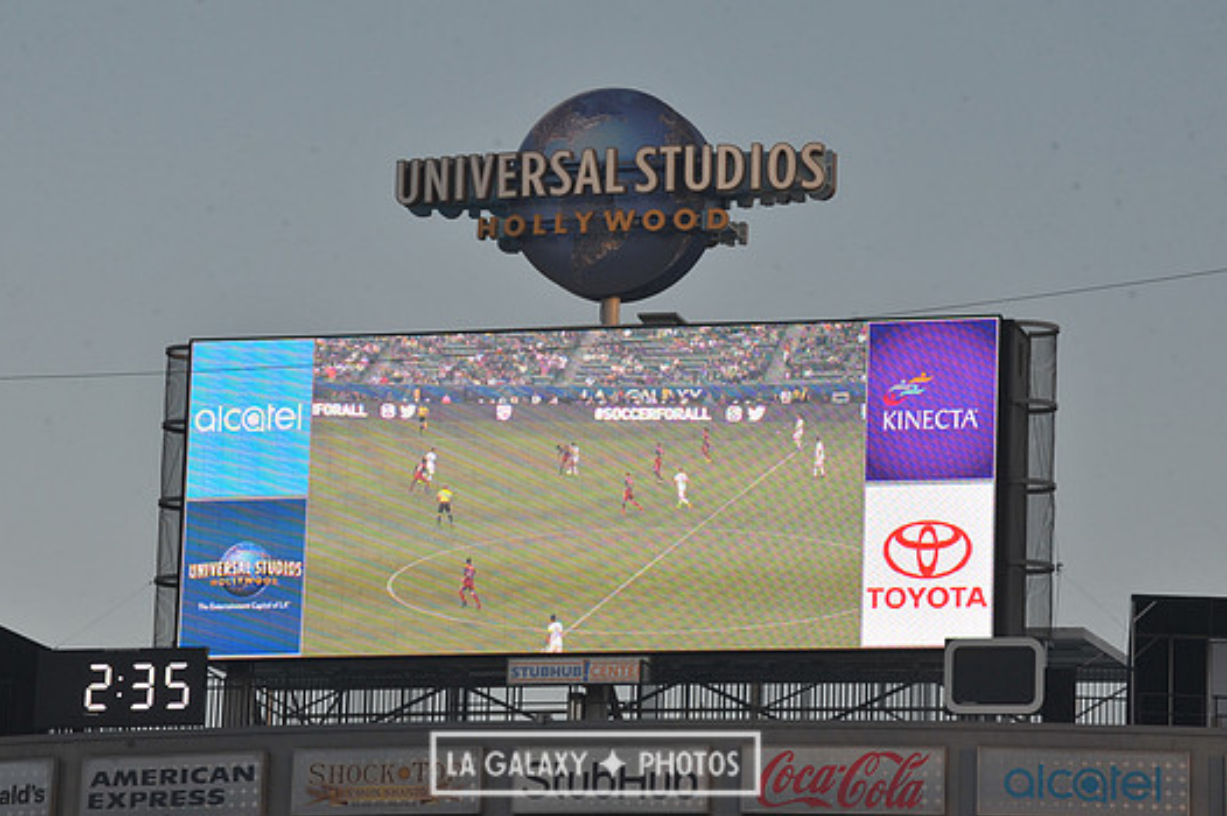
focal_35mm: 193
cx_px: 595
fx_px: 6574
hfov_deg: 10.7
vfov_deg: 7.1
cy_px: 413
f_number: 11
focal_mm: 175
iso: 800
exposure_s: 1/500
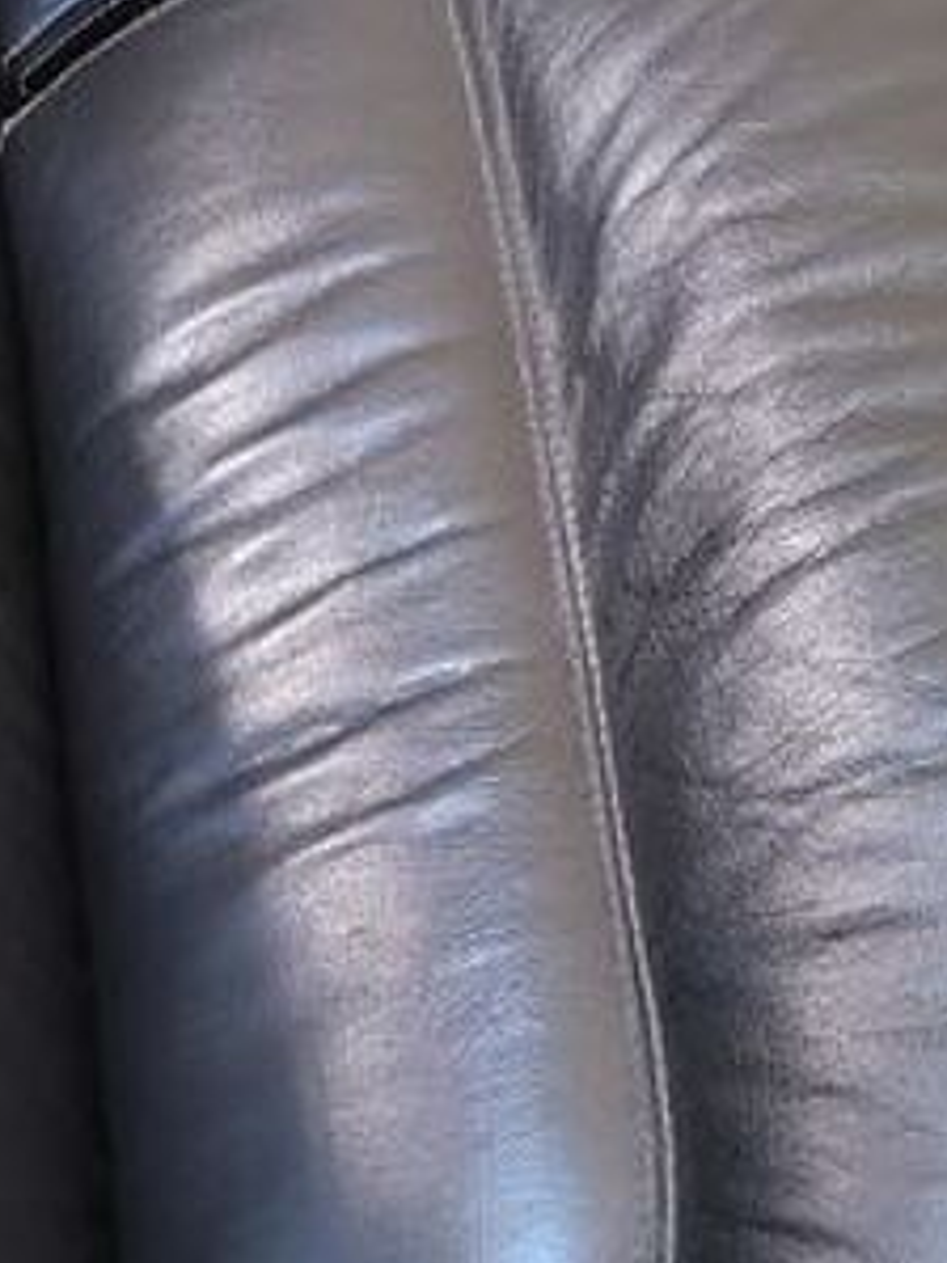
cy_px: 501
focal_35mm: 107
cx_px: 42
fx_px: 3906
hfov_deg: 13.7
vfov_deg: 18.4
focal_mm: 6.7
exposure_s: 1/24
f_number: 1.8
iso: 640
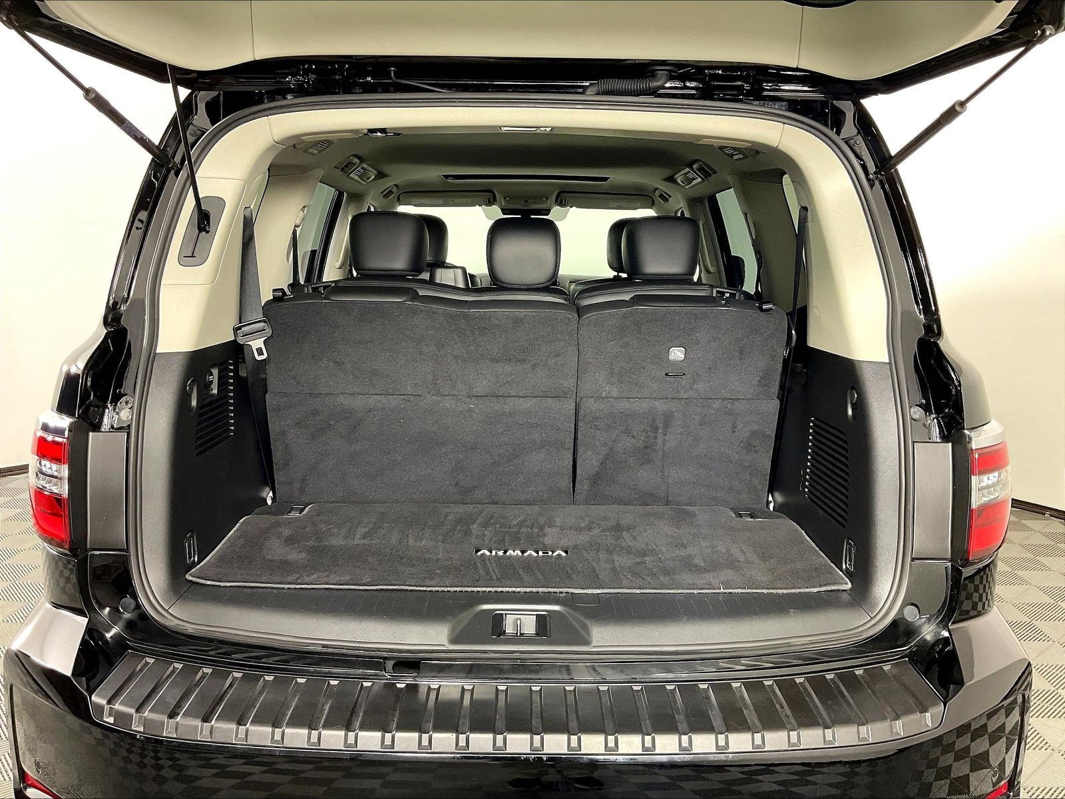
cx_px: 532
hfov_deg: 61.7
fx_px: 892
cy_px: 400
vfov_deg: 48.2
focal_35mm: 29
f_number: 1.8
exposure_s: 1/60
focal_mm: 3
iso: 100
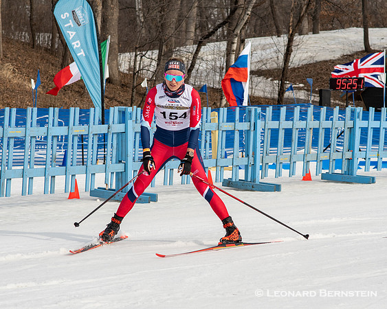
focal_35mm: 161
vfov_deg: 9.6
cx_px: 210
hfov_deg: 12.0
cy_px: 160
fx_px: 1840
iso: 400
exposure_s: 1/2000
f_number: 6.3
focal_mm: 85
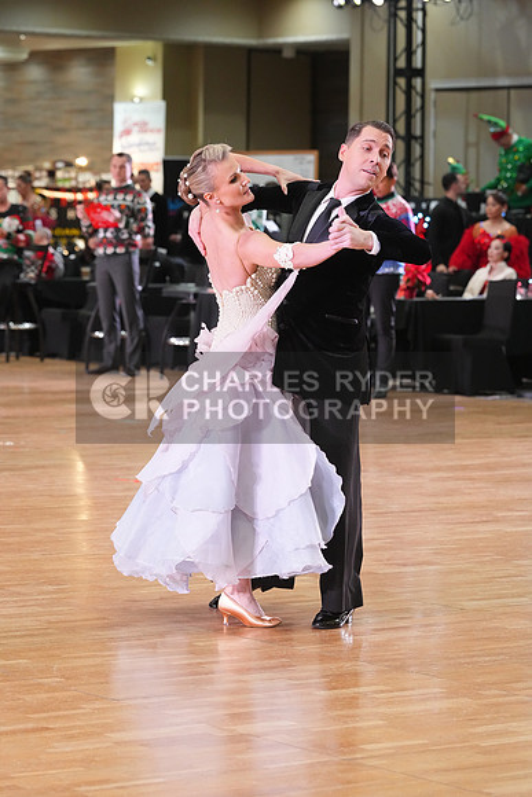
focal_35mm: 138
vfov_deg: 14.9
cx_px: 266
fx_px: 3057
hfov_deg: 9.9
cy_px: 398
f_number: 5.6
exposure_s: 1/200
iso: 4000
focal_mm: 138
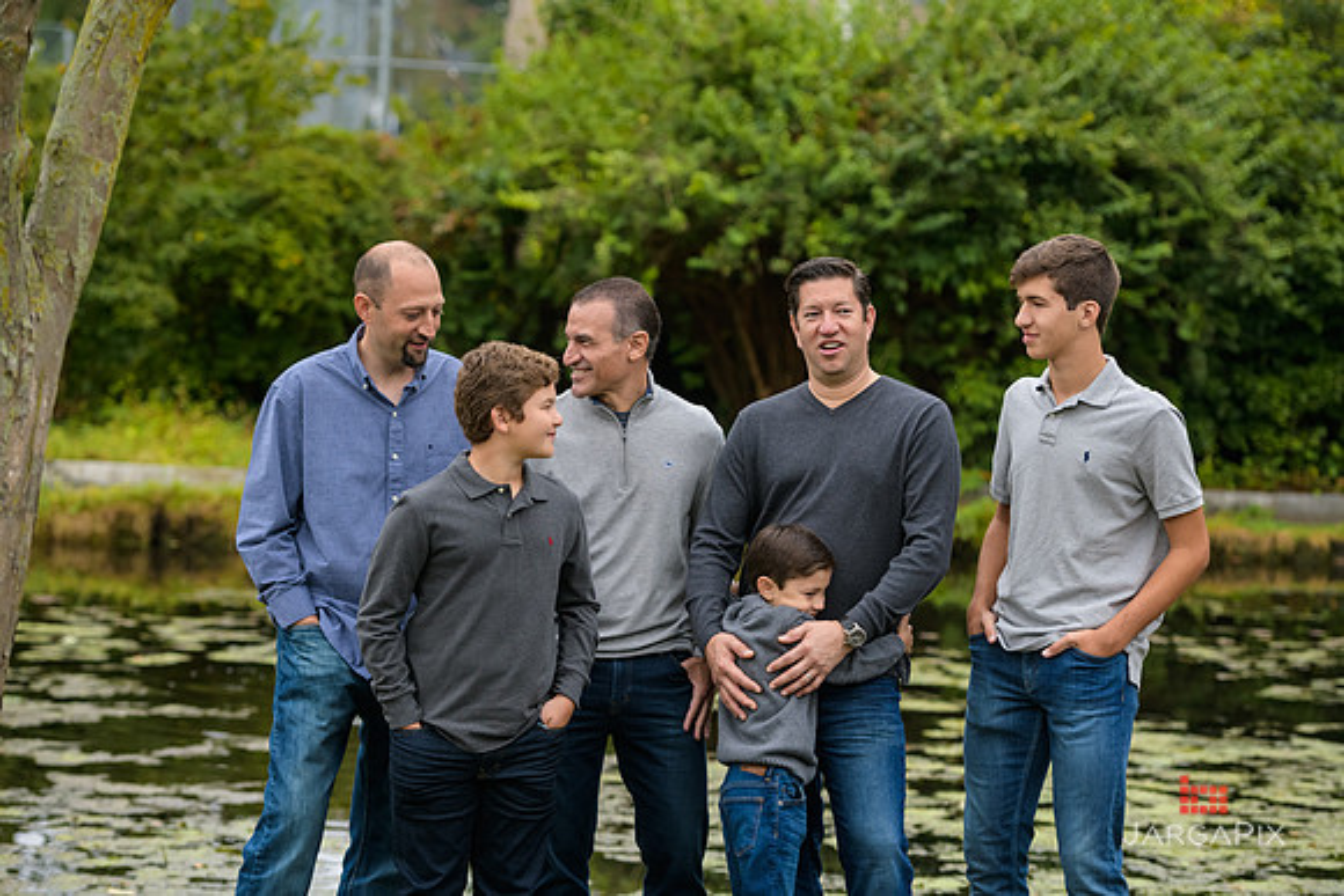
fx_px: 4107
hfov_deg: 18.6
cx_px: 672
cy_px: 448
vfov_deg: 12.5
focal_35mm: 110
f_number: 4
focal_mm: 110
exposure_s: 1/400
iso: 400
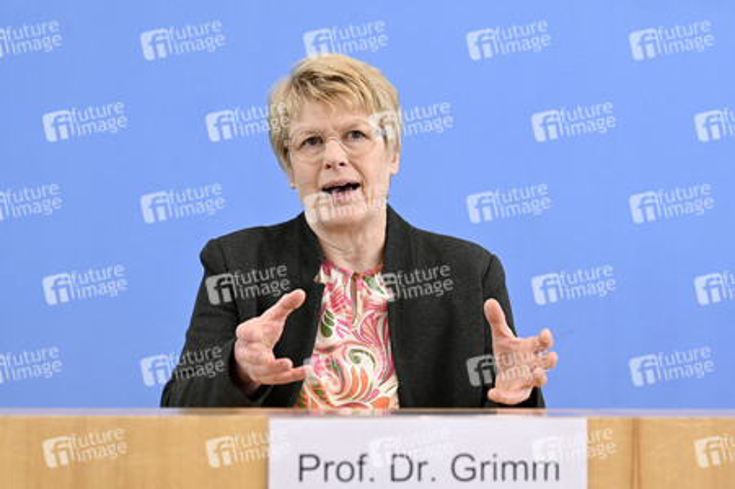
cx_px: 368
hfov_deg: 28.1
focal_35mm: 72
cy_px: 244
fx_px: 1469
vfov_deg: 18.9
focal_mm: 72
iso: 2500
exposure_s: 1/500
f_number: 6.3
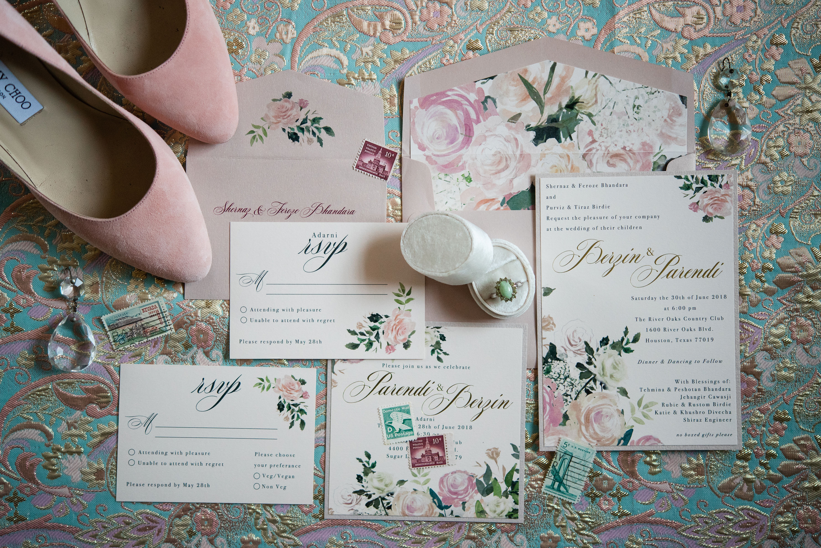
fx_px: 1537
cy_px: 253
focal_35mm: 67
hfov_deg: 29.9
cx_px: 412
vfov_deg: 20.2
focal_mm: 60
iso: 1600
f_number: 2.8
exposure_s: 1/200
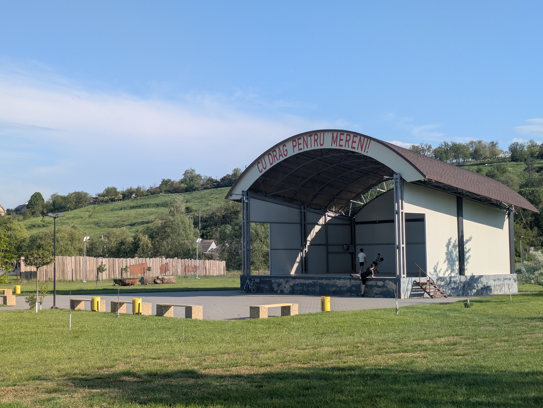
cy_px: 204
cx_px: 272
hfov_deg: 37.5
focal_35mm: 51
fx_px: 800
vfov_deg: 28.6
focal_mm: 5.43
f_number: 1.89
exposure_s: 1/1639
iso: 49
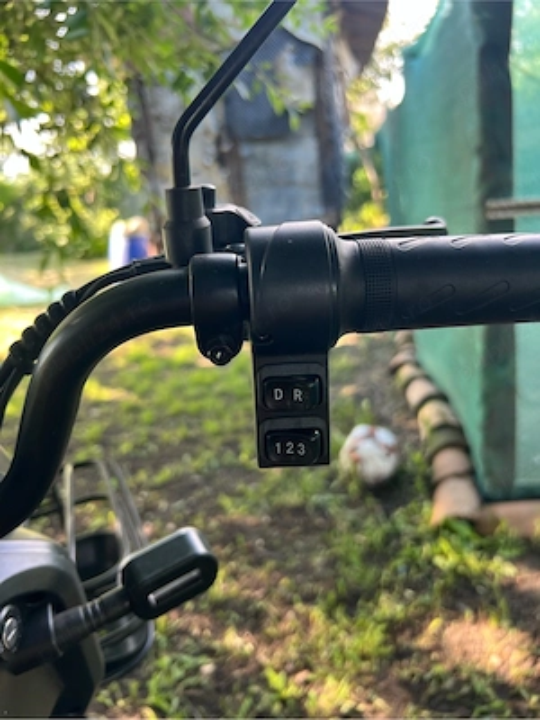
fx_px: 541
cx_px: 270
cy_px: 360
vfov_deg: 67.3
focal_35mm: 26
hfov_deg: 53.1
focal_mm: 5.7
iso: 64
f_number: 1.5
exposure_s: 1/121
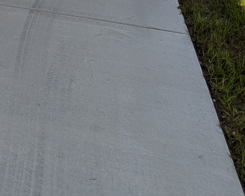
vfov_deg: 21.6
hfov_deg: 33.6
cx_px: -8
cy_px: -142
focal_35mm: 50
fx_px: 363
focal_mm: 2.23
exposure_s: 1/2119
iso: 40
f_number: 1.95
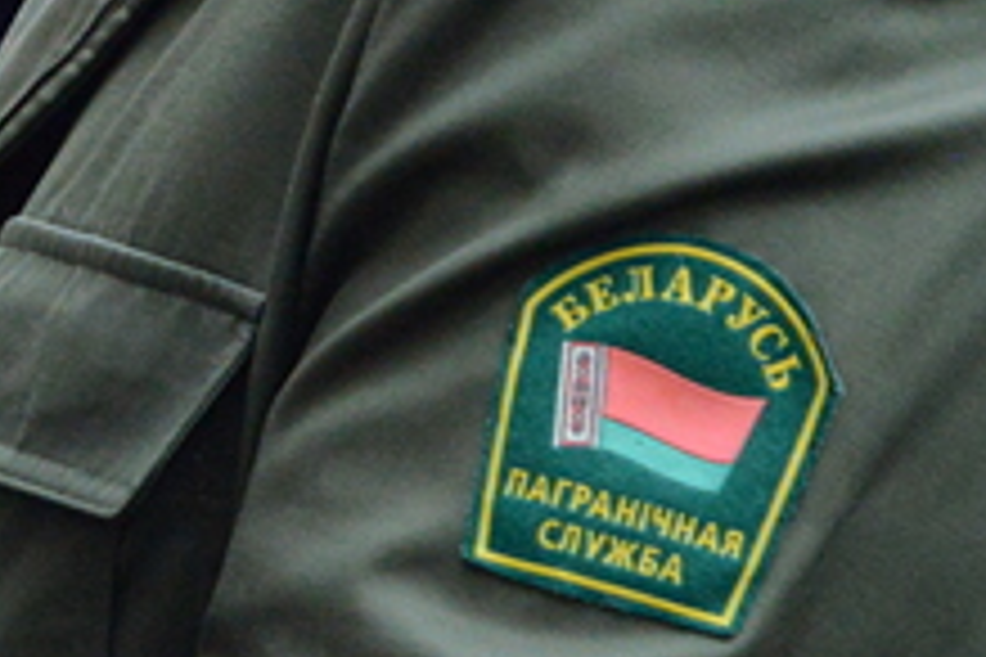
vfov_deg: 3.6
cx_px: -527
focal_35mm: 383
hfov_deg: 5.3
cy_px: -569
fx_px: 10489
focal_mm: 70
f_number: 9
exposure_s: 1/500
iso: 5000
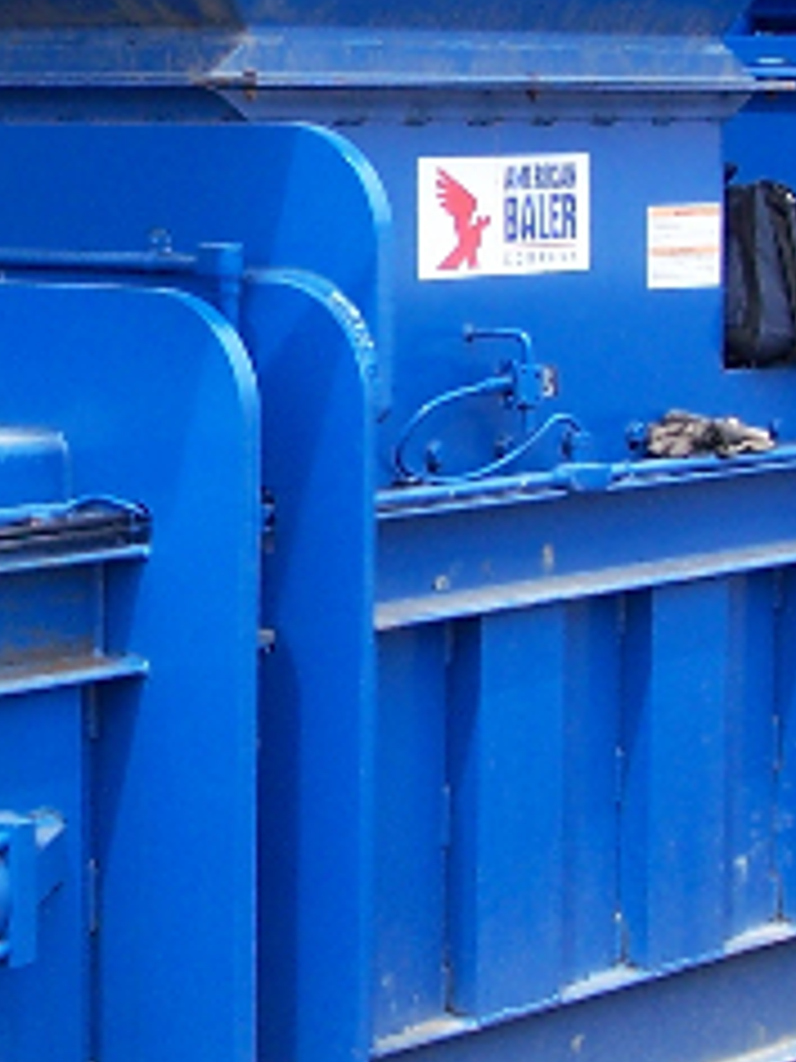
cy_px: 292
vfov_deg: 15.2
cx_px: 148
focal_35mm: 129
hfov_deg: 11.4
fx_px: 3955
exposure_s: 1/350
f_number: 2.8
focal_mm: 6.3
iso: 80
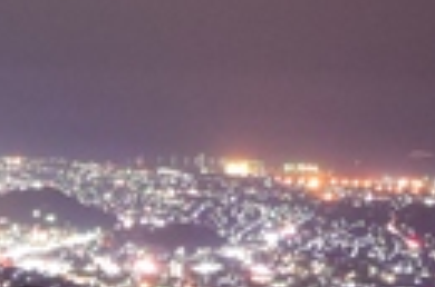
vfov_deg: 12.1
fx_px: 1338
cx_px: -244
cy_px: -5
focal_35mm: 111
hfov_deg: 16.6
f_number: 5.6
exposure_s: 30
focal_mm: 6.7
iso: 800
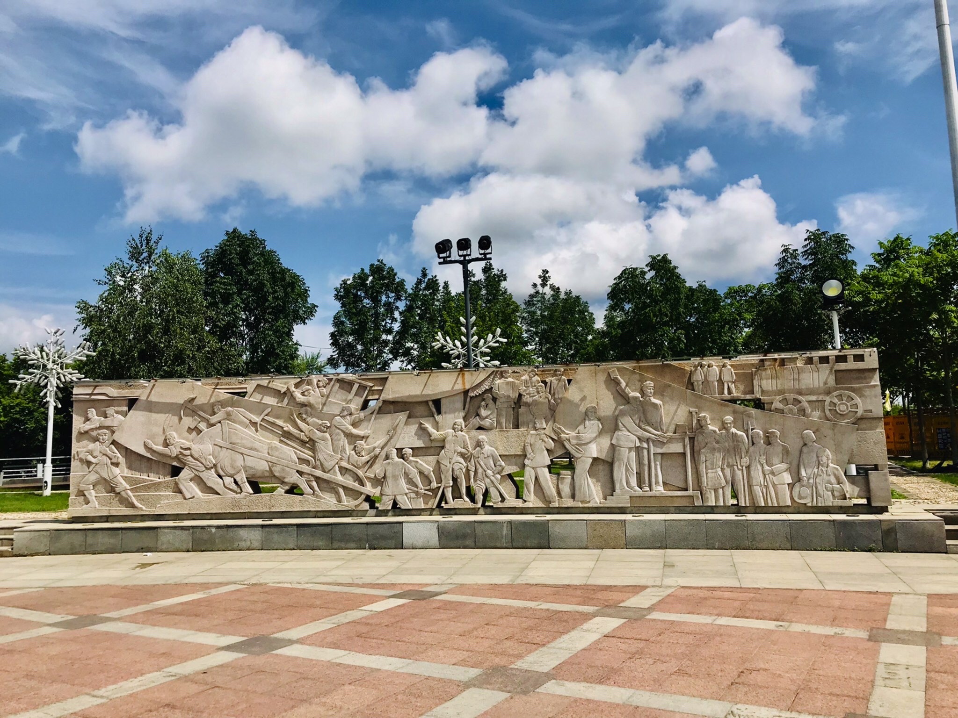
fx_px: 775
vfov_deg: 49.7
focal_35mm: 28
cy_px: 359
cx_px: 479
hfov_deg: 63.4
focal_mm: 3.99
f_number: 1.8
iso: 20
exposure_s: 1/4808
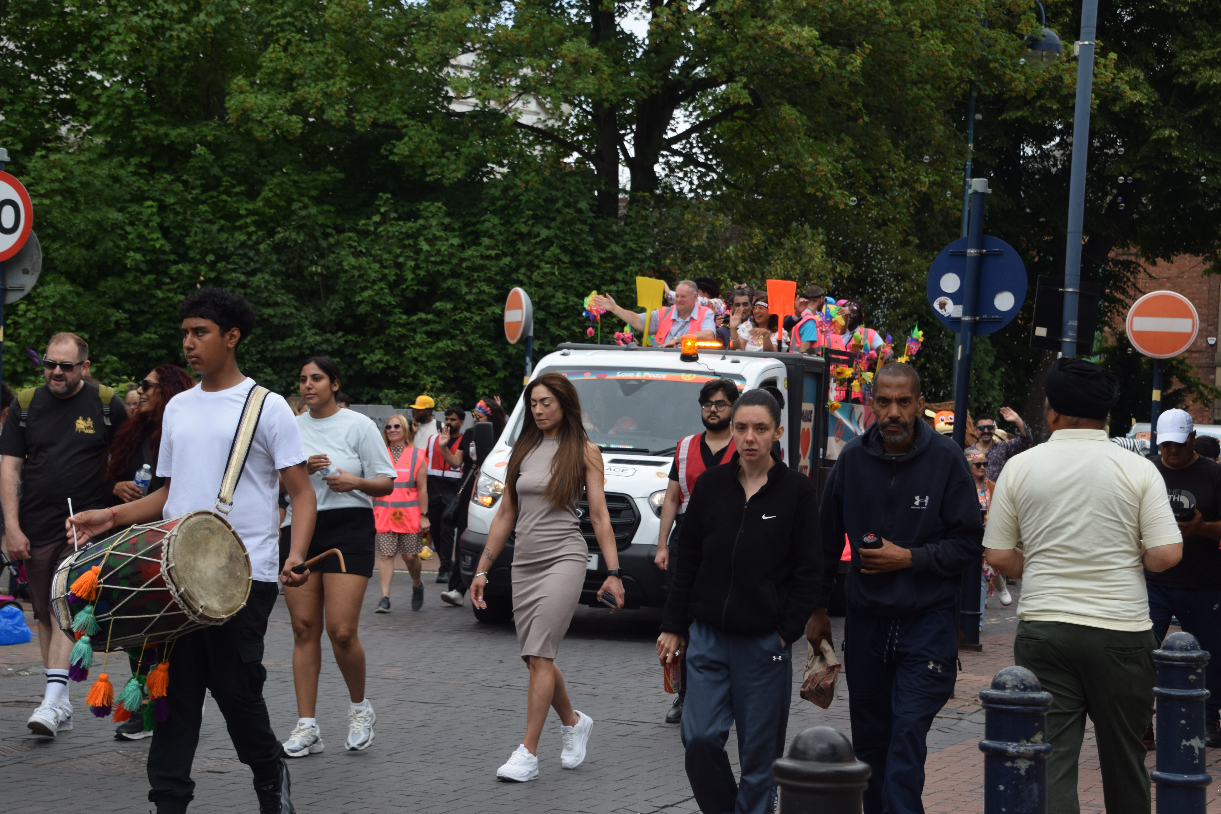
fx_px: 2798
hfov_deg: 24.6
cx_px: 610
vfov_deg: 16.6
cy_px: 407
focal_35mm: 82
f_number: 8
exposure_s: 1/250
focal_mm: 55
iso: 220
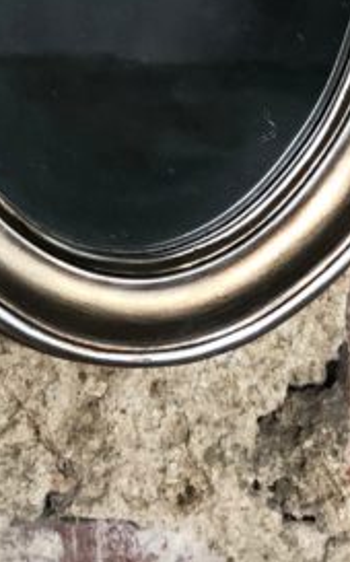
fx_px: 3168
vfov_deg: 9.7
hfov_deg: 6.3
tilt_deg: +0.6
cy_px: -391
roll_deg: -4.0
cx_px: 93
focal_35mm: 207
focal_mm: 6
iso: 80
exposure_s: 1/33
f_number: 2.4
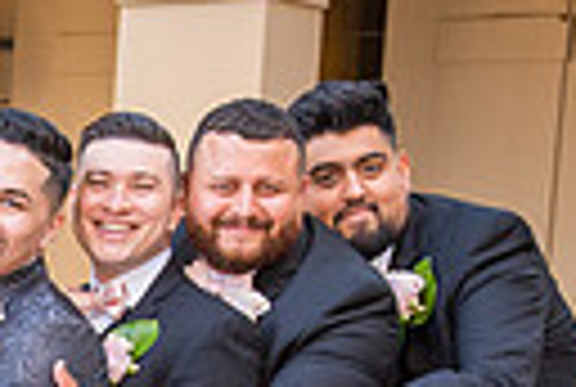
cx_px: -216
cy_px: 574
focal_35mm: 158
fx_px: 2534
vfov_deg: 8.5
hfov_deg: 12.5
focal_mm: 35
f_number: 4.5
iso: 640
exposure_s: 1/200
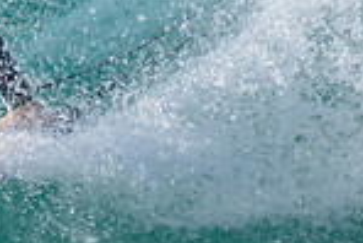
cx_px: -360
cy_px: 29
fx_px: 43168
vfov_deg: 0.3
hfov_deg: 0.5
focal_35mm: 4277
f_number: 11
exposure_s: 1/800
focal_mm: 800
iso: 400
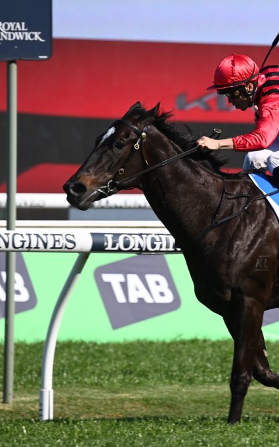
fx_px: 6723
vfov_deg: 3.8
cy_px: 224
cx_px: 268
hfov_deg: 2.4
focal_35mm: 552
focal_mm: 360
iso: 320
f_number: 5.6
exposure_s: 1/1600
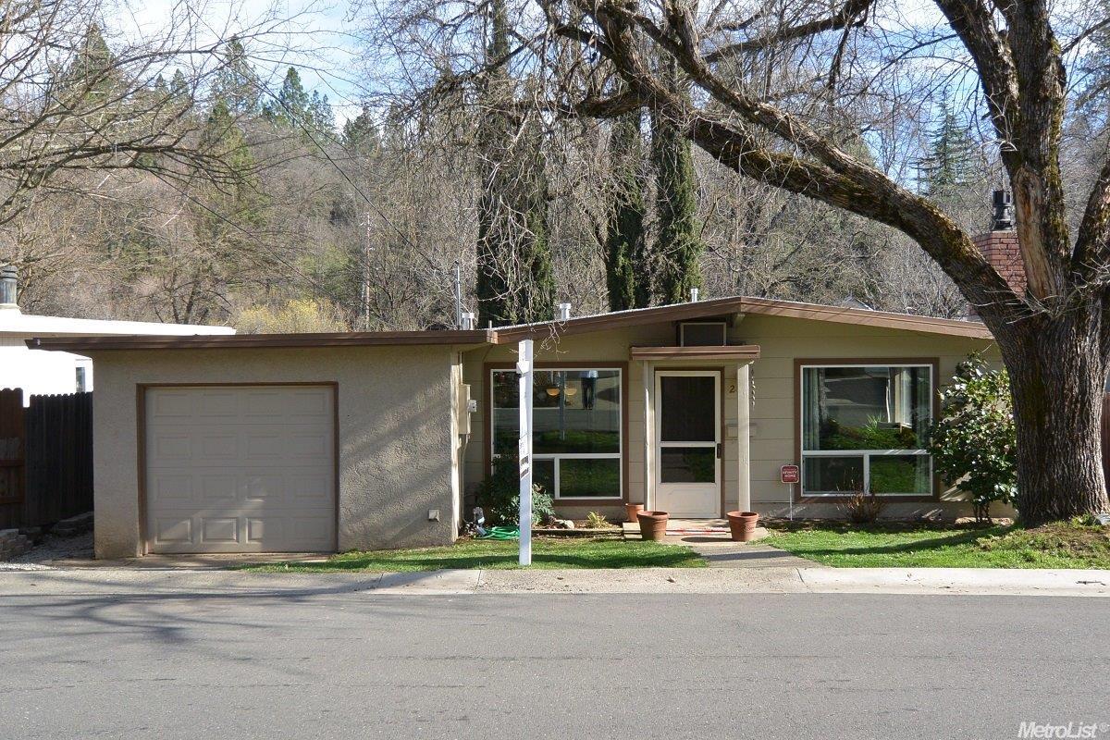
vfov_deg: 35.1
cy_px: 370
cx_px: 555
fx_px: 1172
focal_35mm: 38
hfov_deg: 50.7
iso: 160
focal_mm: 14.4
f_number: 4.5
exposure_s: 1/500
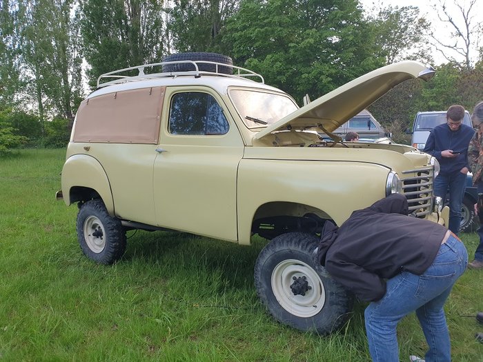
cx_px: 242
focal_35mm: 26
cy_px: 181
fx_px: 363
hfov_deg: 67.3
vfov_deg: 53.1
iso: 64
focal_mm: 4.3
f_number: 2.4
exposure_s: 1/100
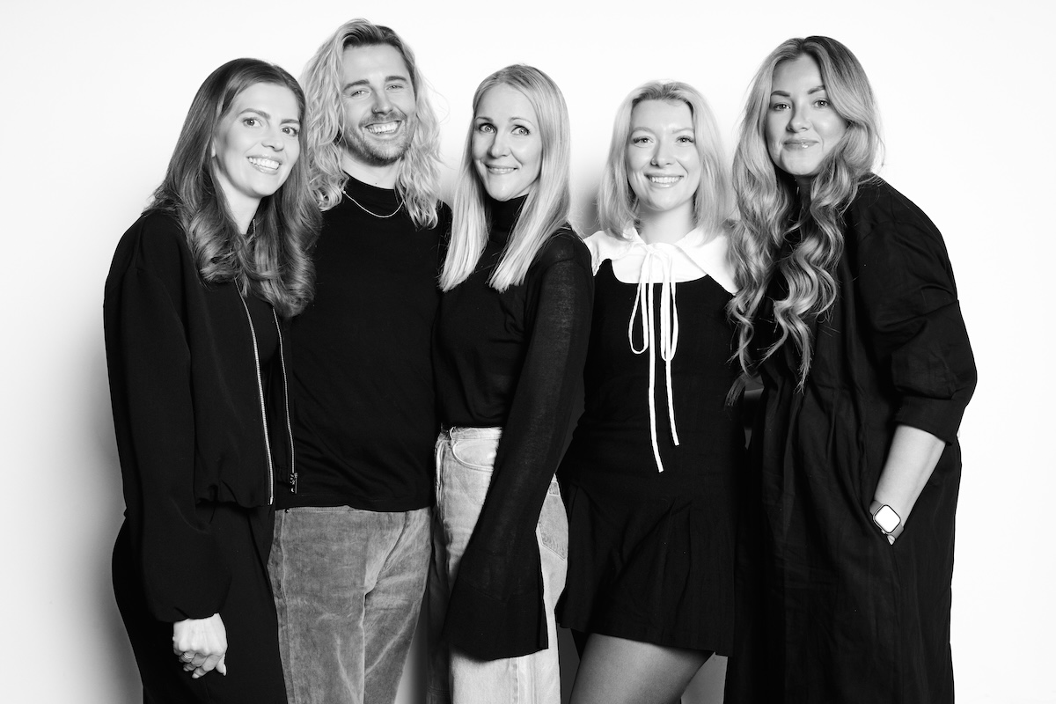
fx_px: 1320
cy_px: 352
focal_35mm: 45
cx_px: 528
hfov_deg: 43.6
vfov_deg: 29.9
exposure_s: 1/200
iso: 160
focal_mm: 45
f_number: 11
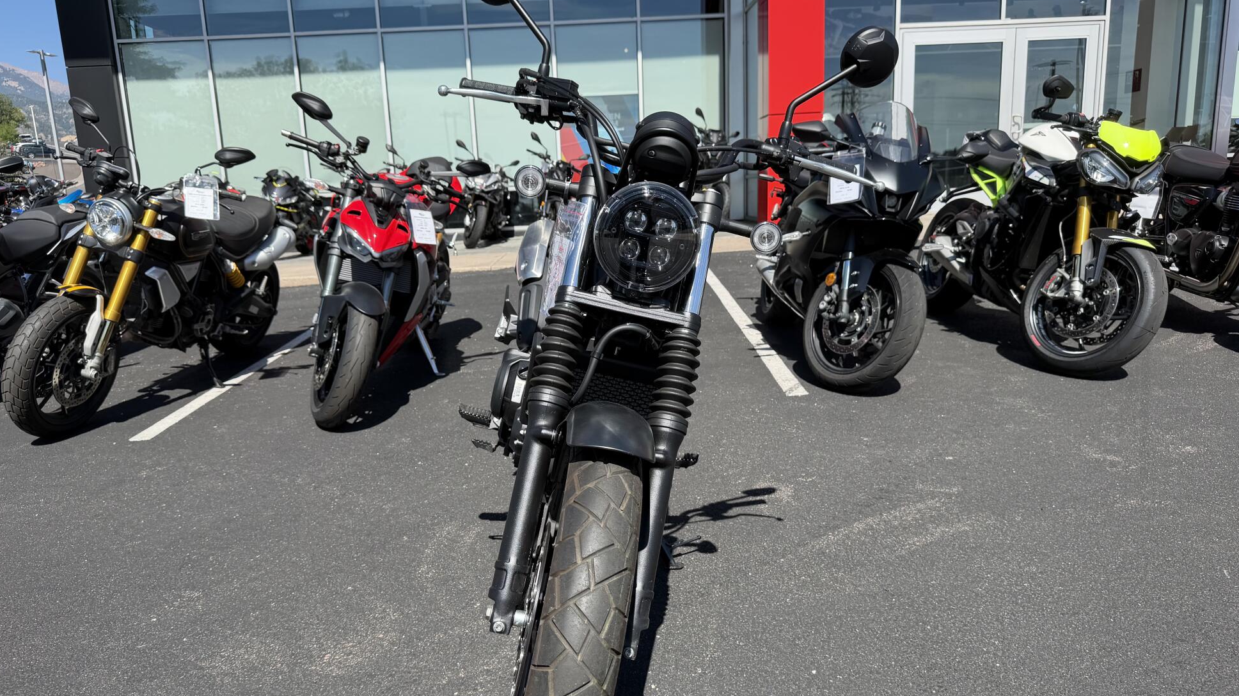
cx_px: 603
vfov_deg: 42.8
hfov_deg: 69.9
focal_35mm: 27
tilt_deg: -12.6
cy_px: 398
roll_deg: +3.2
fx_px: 887
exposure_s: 1/2525
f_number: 1.78
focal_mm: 6.76
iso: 80
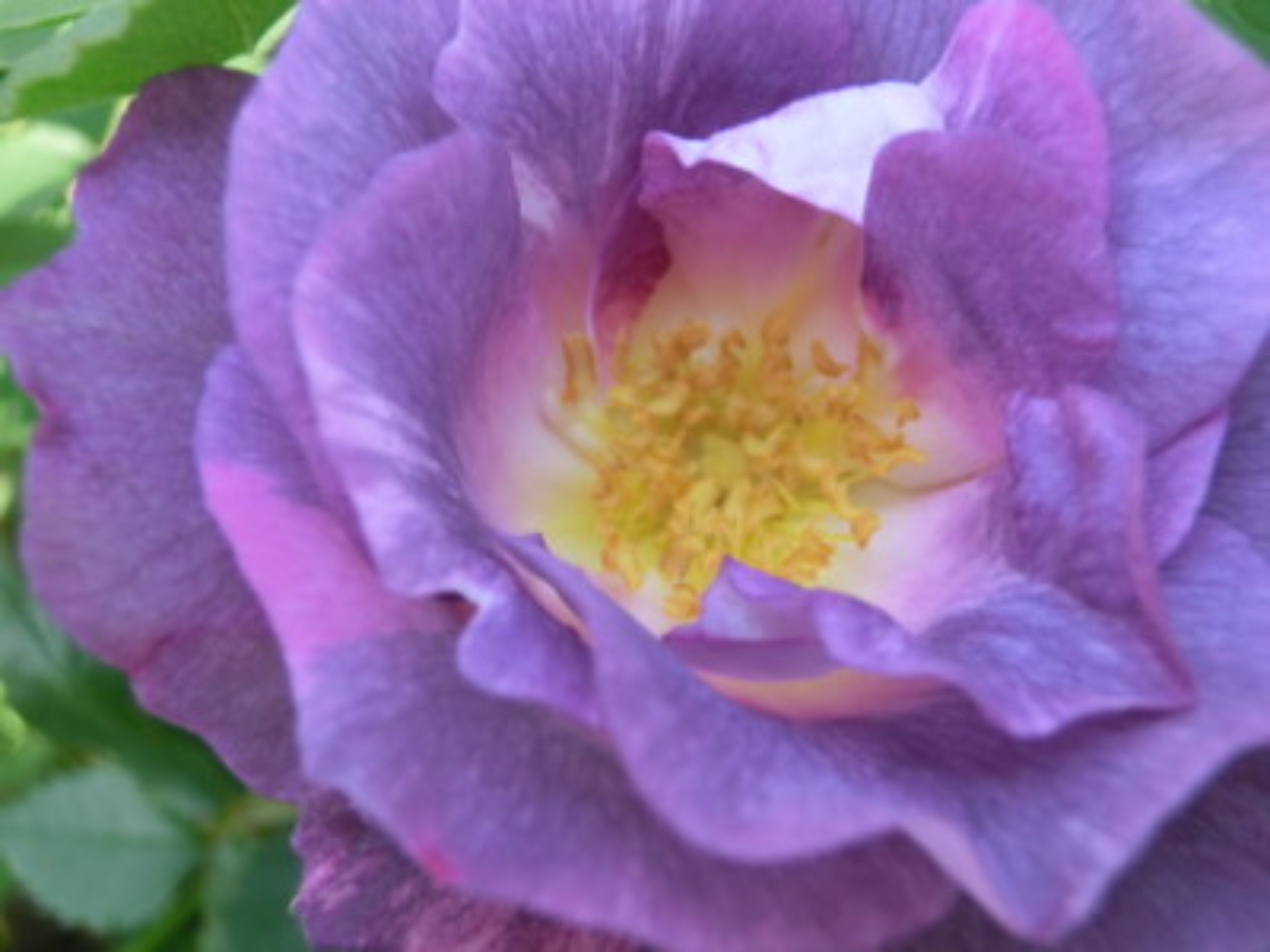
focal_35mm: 42
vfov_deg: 34.3
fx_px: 1541
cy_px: 476
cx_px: 635
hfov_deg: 44.8
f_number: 4
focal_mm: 7.38
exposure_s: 1/100
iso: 80
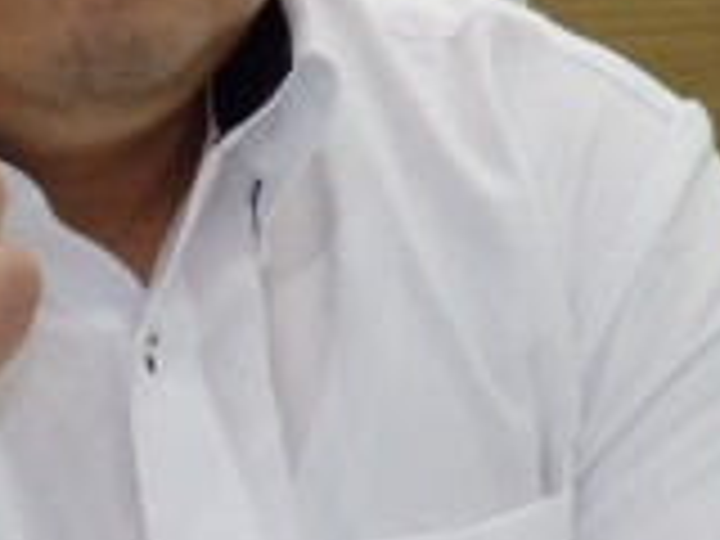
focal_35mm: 132
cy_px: 108
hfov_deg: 14.7
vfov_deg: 11.2
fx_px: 2746
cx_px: -14
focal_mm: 6
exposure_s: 1/40
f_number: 3.4
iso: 125
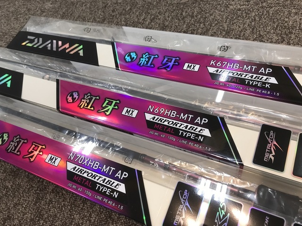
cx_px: 151
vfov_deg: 49.7
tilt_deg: -56.1
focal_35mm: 28
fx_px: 244
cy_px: 113
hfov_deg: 63.4
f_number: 1.8
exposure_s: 1/100
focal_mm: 3.99
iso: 32
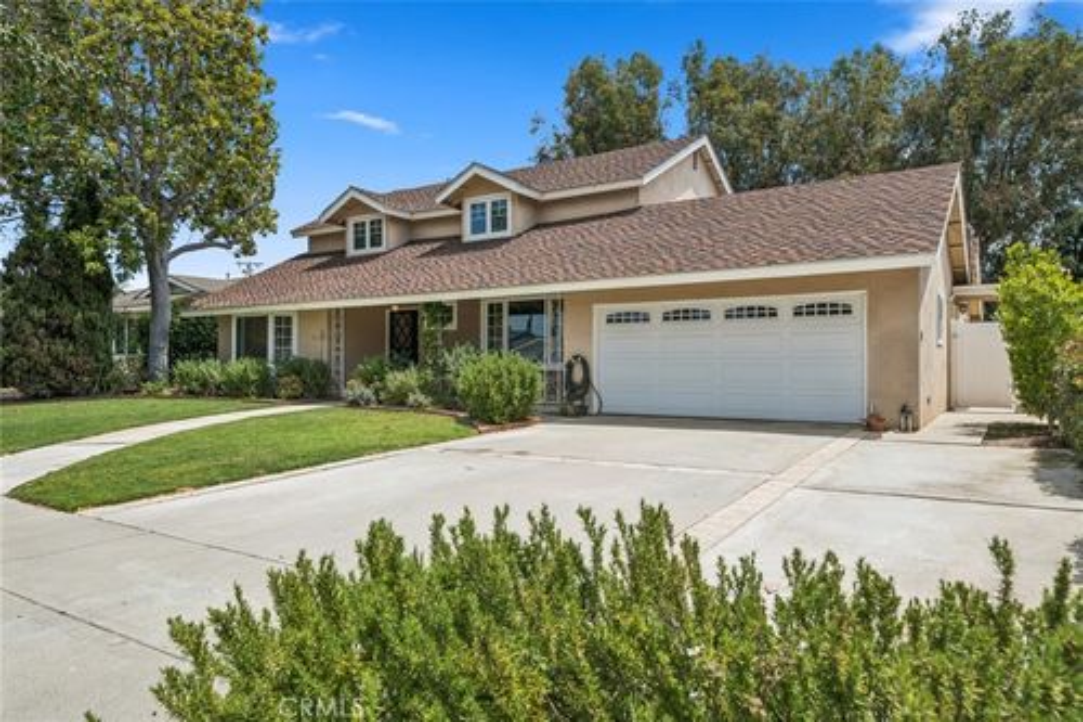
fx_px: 722
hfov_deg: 73.8
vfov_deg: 53.1
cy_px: 361
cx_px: 542
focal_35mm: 24
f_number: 8
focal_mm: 24
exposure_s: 1/1250
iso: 400
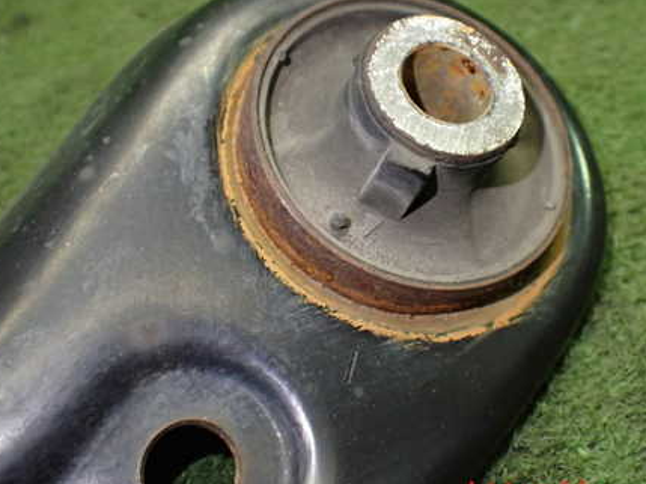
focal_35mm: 42
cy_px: 176
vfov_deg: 34.1
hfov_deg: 44.8
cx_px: 357
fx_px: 783
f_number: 2.3
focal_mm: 5.4
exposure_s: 1/125
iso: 640
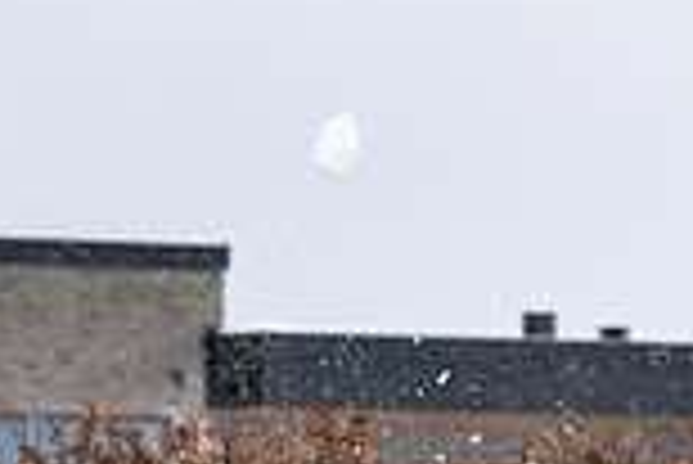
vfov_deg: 3.6
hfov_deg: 5.4
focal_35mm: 381
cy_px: 768
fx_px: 7341
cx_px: 819
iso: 800
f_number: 3.5
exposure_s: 1/640
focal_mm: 101
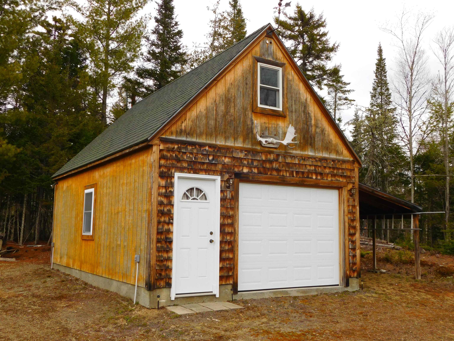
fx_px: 472
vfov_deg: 39.7
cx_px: 227
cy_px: 170
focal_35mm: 36
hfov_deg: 51.4
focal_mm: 6.3
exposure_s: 1/500
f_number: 3.5
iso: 125
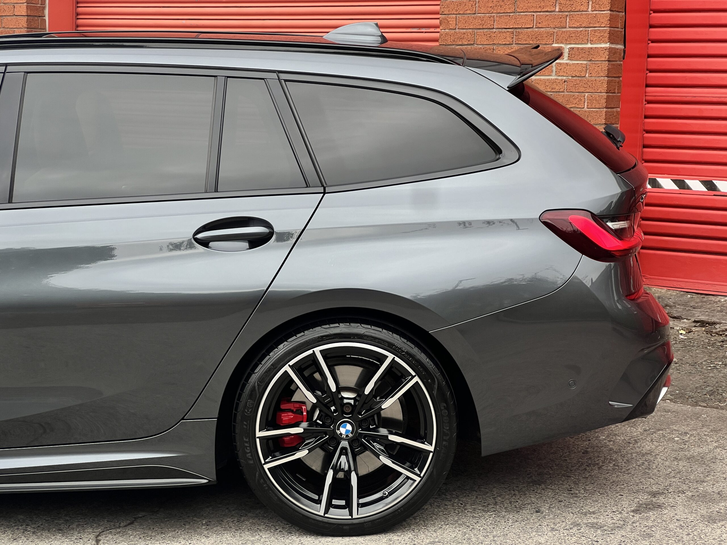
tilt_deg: -5.8
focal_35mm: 77
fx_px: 1617
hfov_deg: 25.3
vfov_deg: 19.1
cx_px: 364
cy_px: 272
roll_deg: -1.8
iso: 32
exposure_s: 1/213
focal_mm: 9
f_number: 2.8
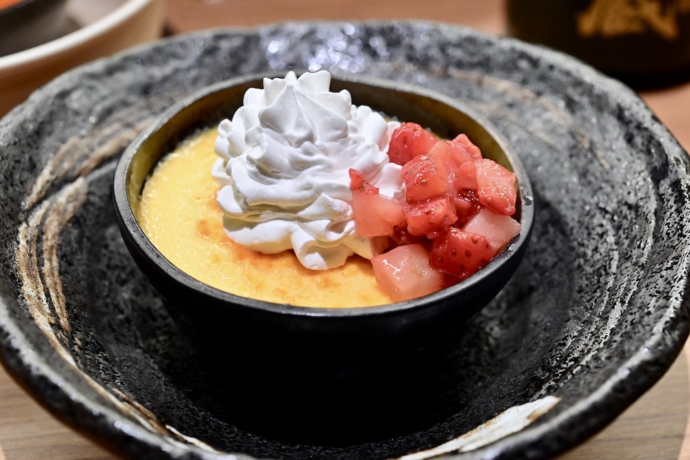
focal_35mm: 60
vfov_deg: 22.6
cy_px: 230
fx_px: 1150
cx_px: 345
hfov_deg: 33.4
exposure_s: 1/640
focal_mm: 60
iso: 6400
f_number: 7.1
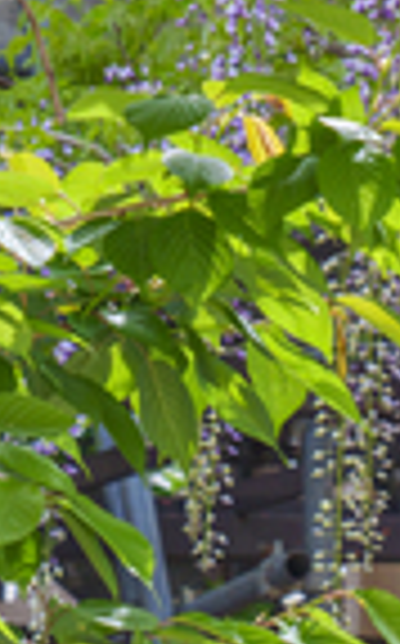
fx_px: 5703
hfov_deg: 3.9
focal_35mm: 326
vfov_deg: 6.4
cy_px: -191
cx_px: 1227
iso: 200
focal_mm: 77
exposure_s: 1/80
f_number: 8
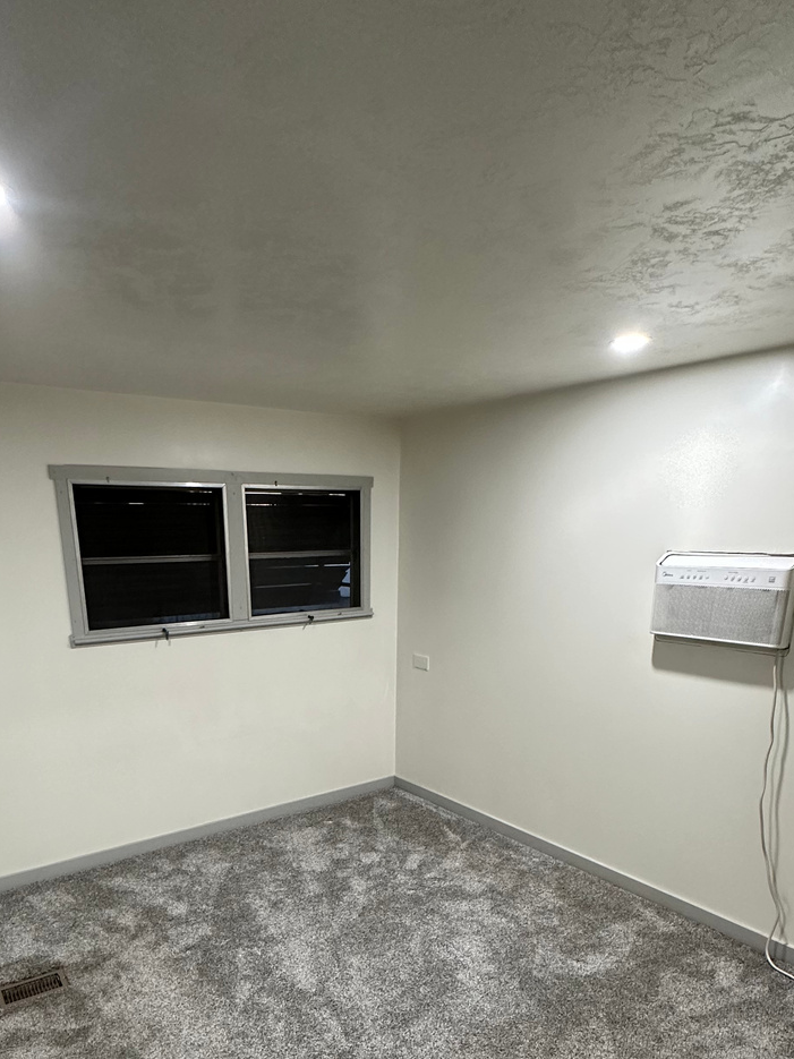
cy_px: 744
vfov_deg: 70.7
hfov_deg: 58.5
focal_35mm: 23
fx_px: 704
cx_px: 330
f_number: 2.2
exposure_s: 1/60
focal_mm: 2.22
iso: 400
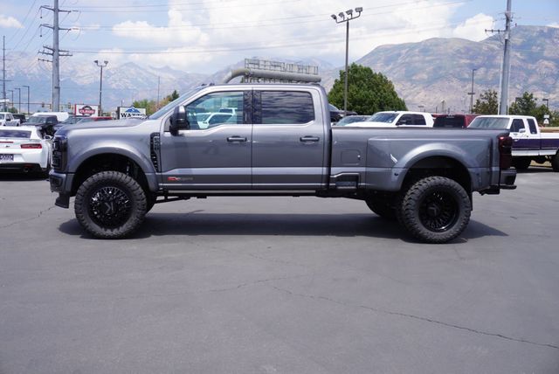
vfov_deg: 33.1
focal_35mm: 40
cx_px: 280
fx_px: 629
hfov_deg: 47.9
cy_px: 187
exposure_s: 1/125
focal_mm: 27
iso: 100
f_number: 10
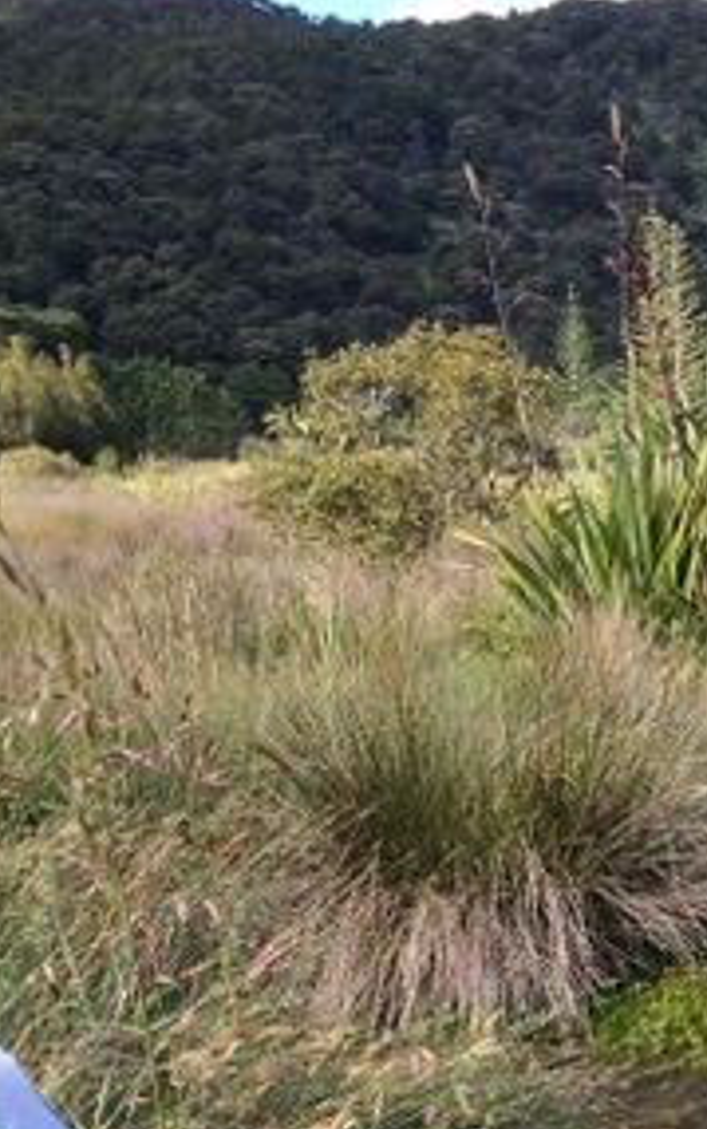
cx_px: 739
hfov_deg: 14.9
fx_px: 2649
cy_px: 1141
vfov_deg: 23.1
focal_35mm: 86
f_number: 2.2
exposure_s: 1/707
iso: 32
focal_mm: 4.15
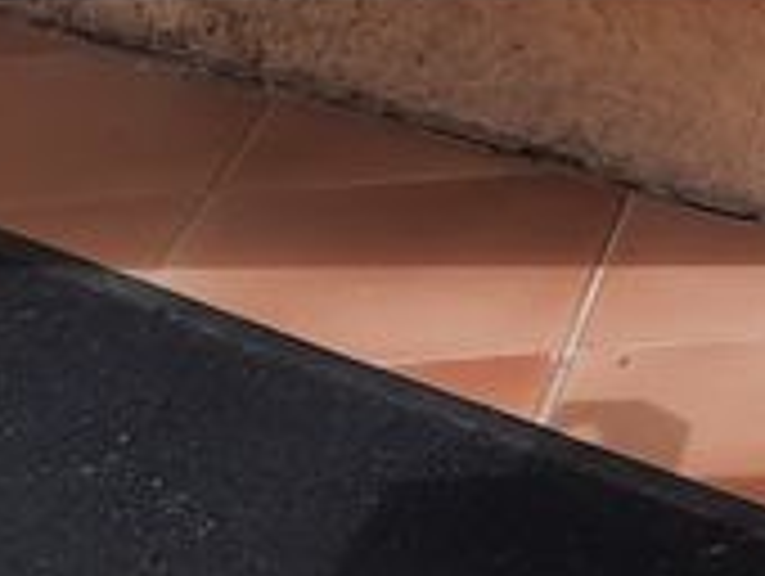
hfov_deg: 11.4
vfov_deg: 10.1
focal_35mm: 147
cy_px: 544
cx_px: 1773
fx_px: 3253
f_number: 2
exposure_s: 1/1271
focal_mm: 4.6
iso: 32
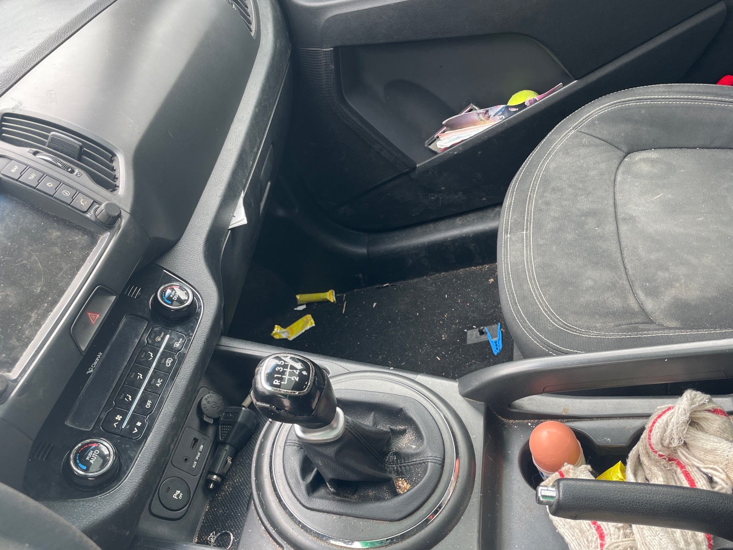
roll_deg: +31.6
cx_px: 381
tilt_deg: -40.4
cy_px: 315
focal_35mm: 30
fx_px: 635
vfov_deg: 46.7
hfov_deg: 59.9
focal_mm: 4.2
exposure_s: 1/121
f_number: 1.6
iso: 50
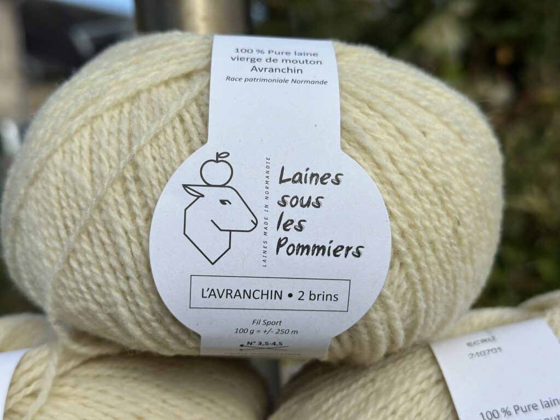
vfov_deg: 30.3
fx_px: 777
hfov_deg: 39.7
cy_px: 210
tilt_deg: -3.6
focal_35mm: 48
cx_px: 280
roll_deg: +5.2
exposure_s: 1/8929
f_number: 1.78
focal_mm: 6.86
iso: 100
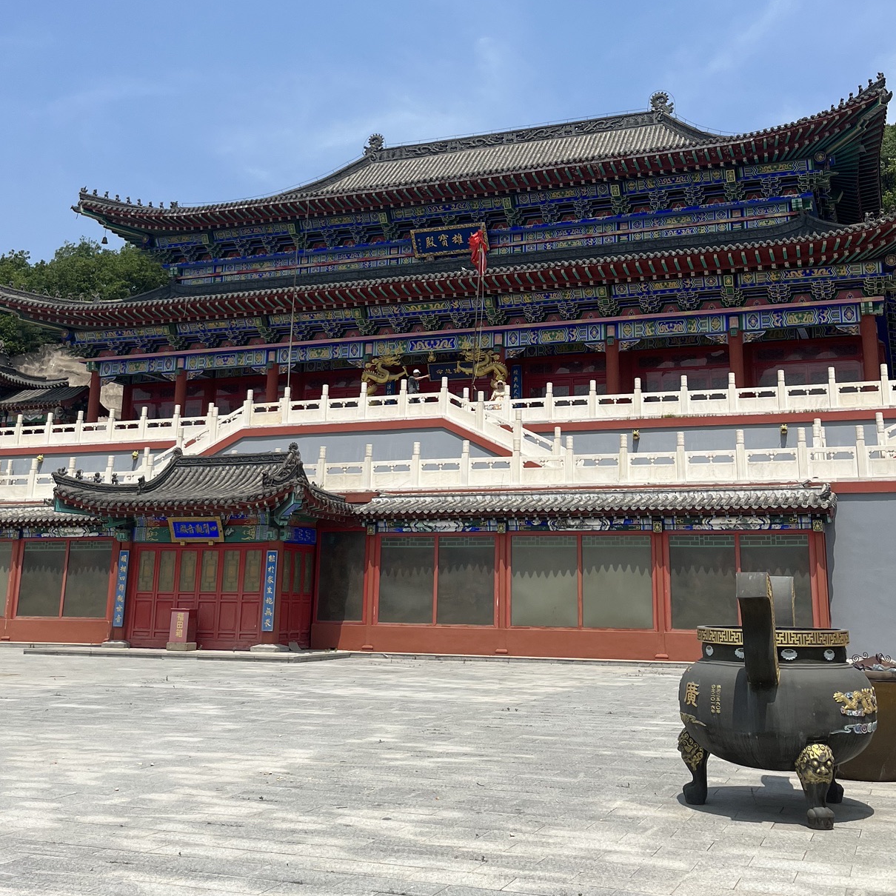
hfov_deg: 43.9
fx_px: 1113
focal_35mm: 38
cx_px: 461
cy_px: 324
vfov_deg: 43.4
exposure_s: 1/5556
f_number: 1.6
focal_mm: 5.1
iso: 50
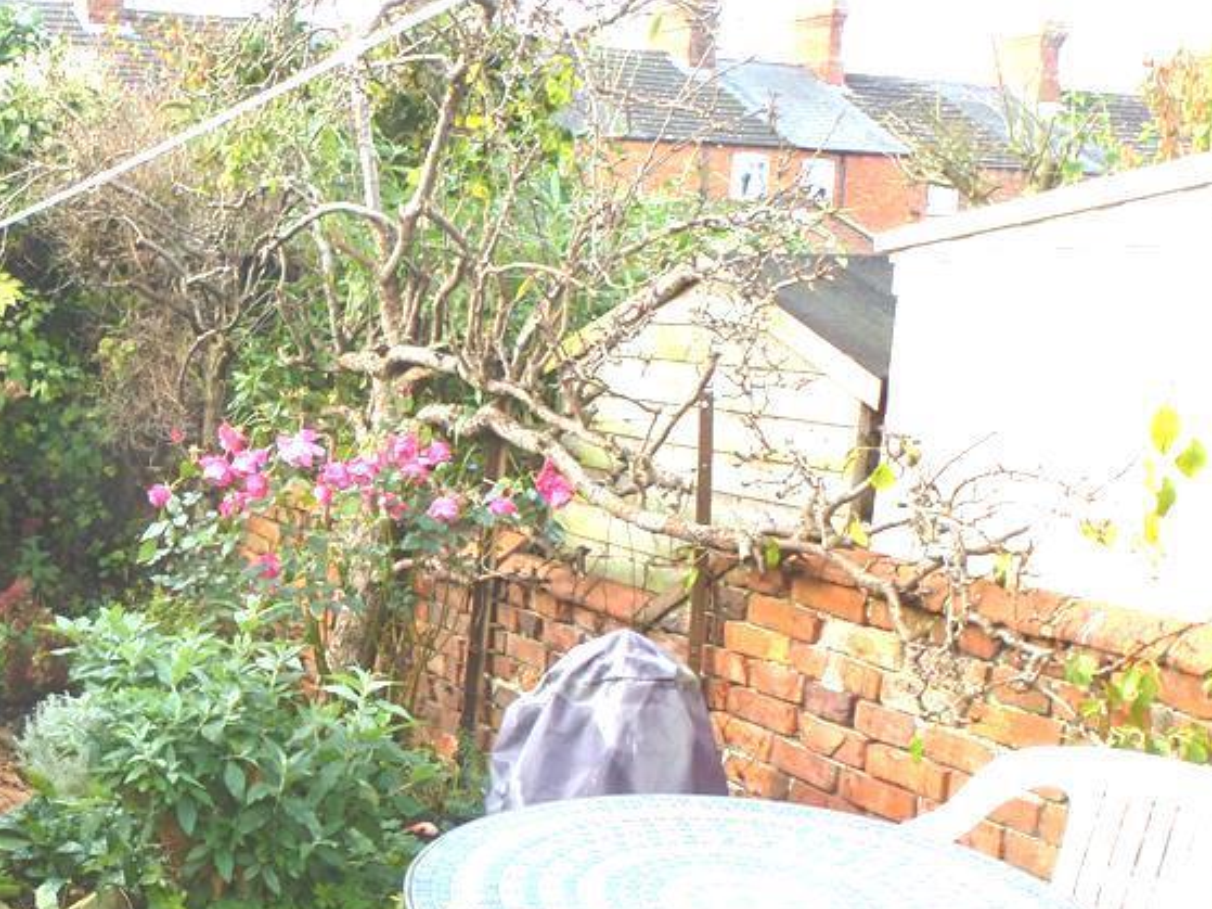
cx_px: 206
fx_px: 1540
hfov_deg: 40.8
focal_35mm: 44
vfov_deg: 32.2
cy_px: 692
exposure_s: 1/125
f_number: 4
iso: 100
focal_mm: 4.3
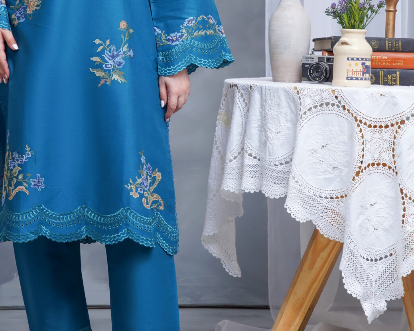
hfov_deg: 11.9
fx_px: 1986
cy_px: 63
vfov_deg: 9.5
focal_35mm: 162
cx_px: 139
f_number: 5.6
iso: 400
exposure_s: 1/125
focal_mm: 70
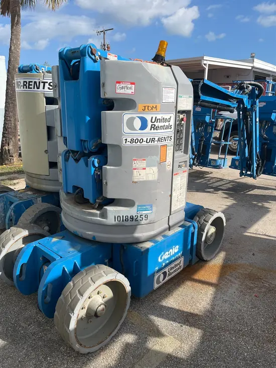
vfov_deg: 67.3
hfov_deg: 53.1
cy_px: 184
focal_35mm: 26
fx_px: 276
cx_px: 138
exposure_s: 1/3623
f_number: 1.6
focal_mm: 5.1
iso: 50
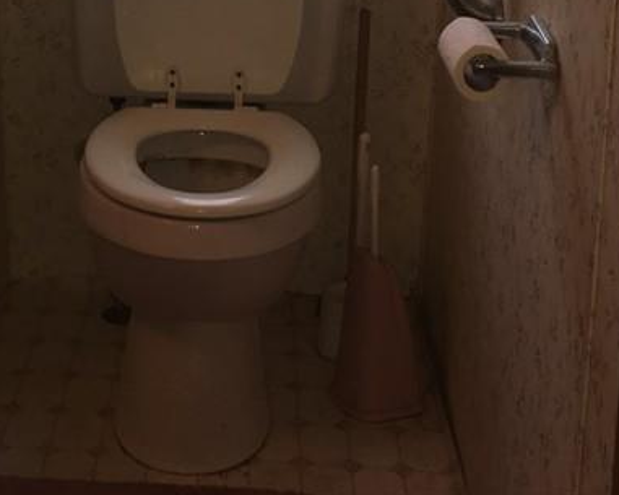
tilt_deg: -7.7
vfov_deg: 18.9
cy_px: -125
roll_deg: -2.2
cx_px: 201
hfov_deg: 24.9
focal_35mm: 76
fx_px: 1393
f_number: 2.2
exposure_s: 1/32
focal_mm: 4.15
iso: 25
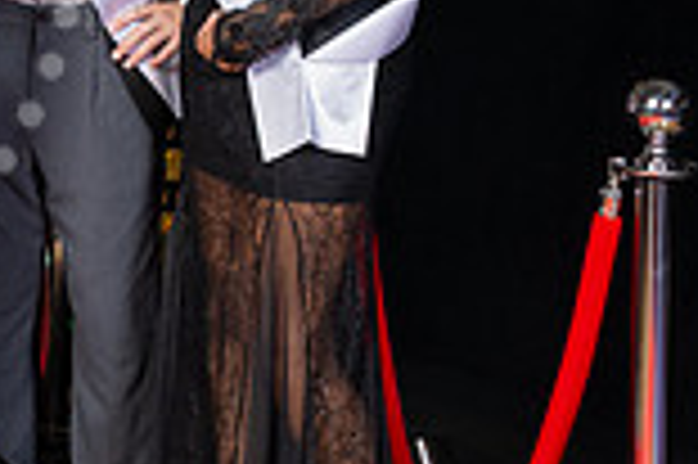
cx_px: -342
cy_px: -90
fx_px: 2344
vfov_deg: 11.1
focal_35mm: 121
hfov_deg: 15.6
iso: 400
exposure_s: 1/125
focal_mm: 28.5
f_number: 8
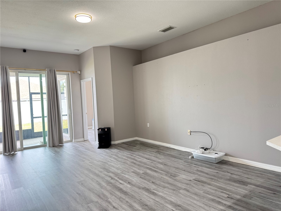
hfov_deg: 71.6
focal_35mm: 24
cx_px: 140
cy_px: 106
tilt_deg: -2.9
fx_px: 195
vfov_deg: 56.8
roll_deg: +2.8
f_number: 1.78
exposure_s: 1/60
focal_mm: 6.76
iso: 200
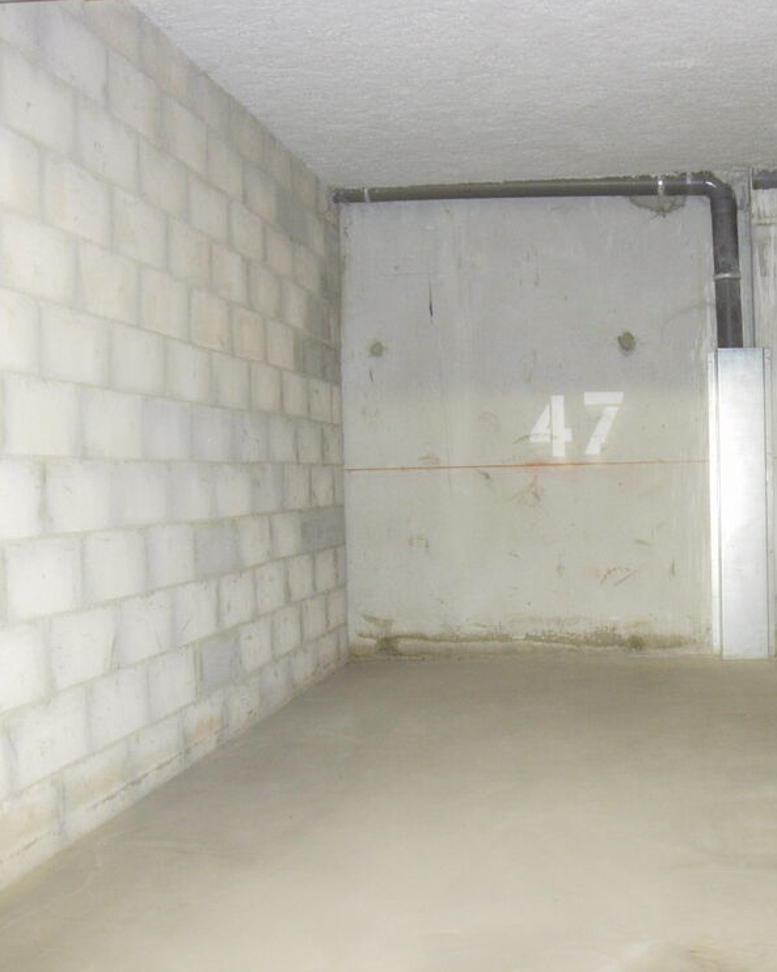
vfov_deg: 37.4
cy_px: 485
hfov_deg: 29.8
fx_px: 1438
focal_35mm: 50
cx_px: 570
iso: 183
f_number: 2.8
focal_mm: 7.8
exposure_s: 1/2.5
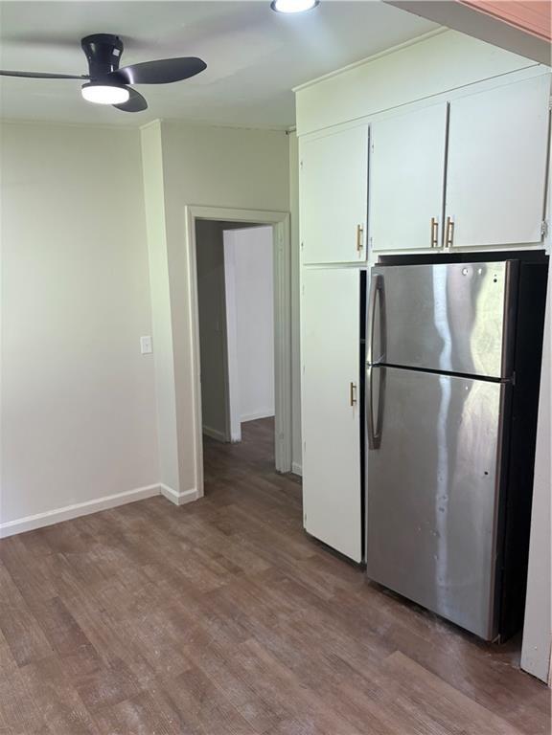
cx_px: 276
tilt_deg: -9.3
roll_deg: +0.1
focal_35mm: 26
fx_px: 553
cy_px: 368
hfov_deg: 53.1
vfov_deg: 67.3
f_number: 1.6
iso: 160
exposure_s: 1/60
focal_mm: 5.96
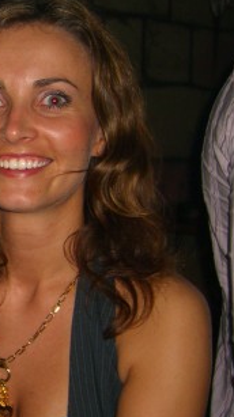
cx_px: -135
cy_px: 228
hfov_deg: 13.8
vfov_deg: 26.2
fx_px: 896
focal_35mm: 81
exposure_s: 1/60
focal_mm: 7.9
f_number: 2.8
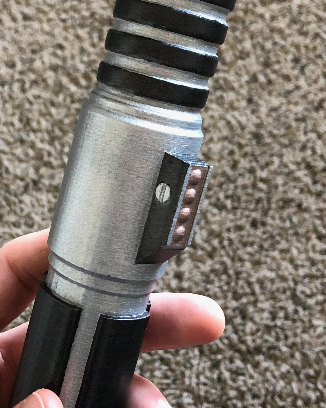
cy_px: 173
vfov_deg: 31.9
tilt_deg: -67.0
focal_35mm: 59
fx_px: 712
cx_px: 89
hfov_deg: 25.5
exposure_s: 1/15
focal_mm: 3.99
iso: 80
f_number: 1.8
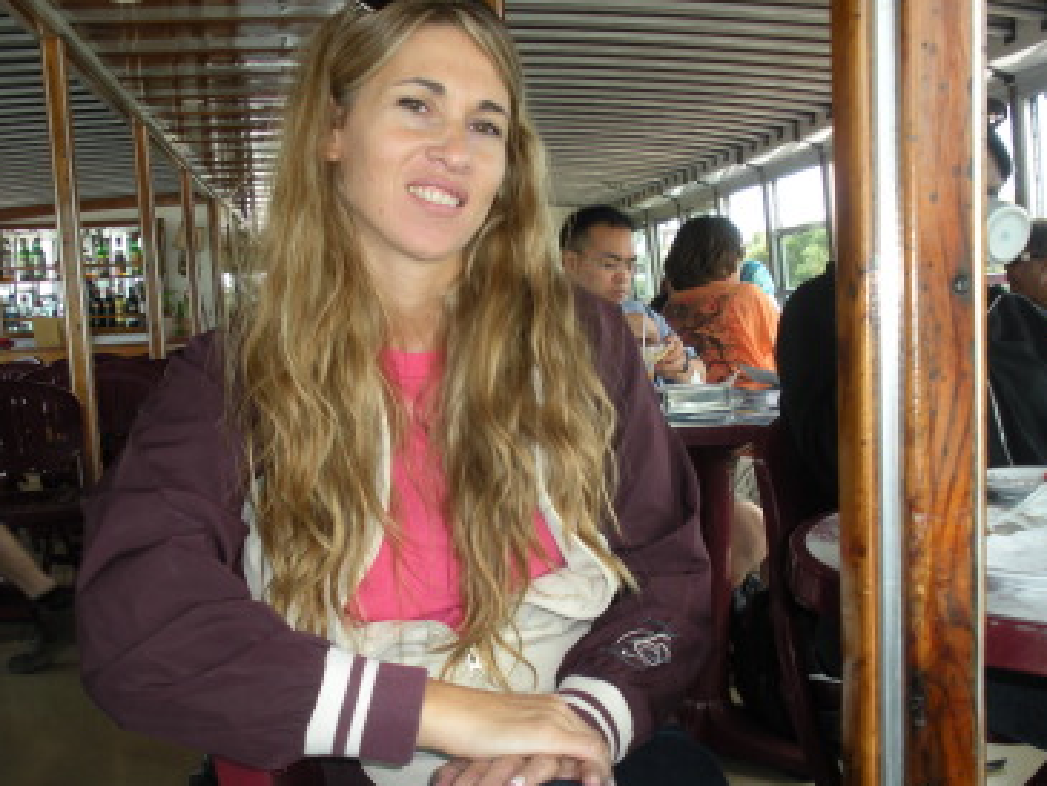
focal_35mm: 45
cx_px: 551
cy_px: 442
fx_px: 1362
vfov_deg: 32.2
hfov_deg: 42.0
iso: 64
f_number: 3.5
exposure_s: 1/61.2
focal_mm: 6.3
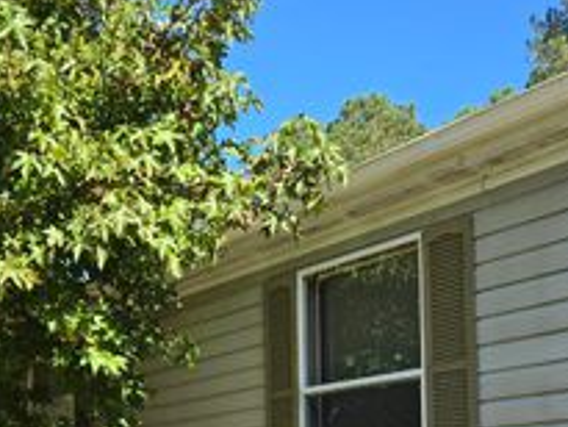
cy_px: 420
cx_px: 216
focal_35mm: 56
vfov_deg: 25.0
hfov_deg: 34.2
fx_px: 919
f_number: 1.8
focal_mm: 5.4
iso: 80
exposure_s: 1/1628
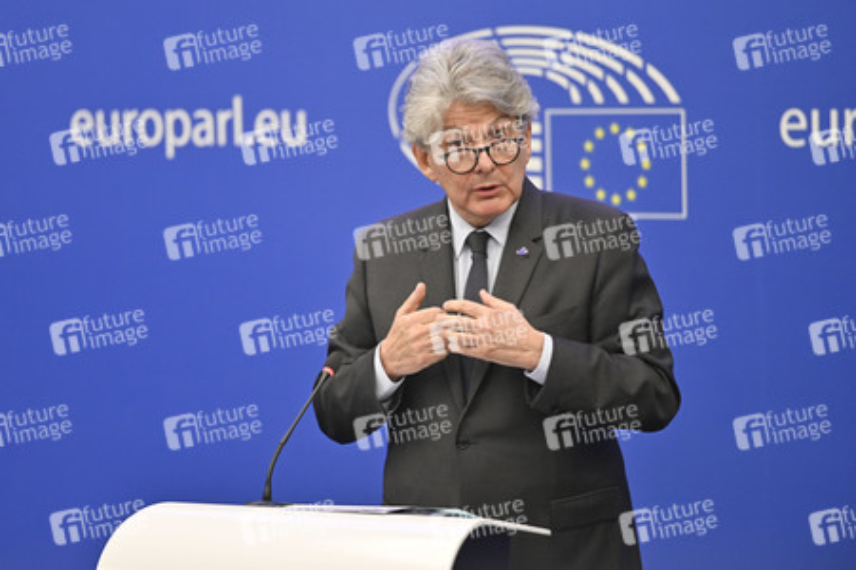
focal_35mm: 200
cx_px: 428
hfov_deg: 10.3
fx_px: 4752
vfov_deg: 6.9
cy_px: 285
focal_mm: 200
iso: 2000
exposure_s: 1/320
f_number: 2.8
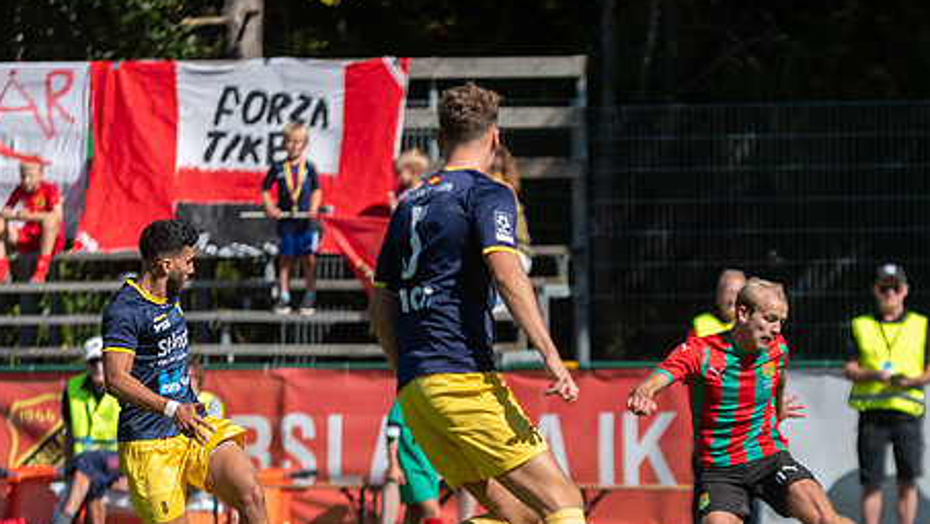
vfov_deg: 2.7
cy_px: 543
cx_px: 716
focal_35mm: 447
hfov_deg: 4.8
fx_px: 11025
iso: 140
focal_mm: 160
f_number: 2.8
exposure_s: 1/2000
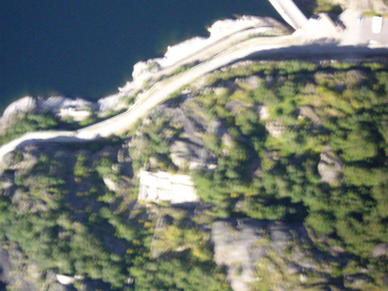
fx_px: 1278
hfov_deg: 17.3
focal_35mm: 114
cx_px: 194
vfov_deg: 13.0
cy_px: 146
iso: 400
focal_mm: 18.6
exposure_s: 1/250
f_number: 8.3
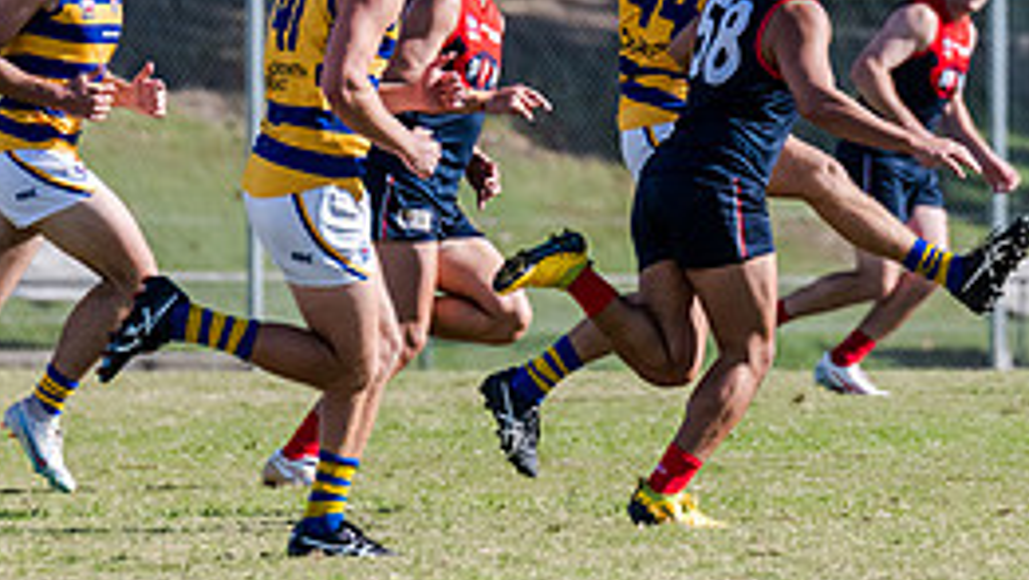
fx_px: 26911
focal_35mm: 986
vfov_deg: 1.2
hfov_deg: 2.2
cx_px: 923
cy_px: 18
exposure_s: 1/1600
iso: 800
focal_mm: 420
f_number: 8
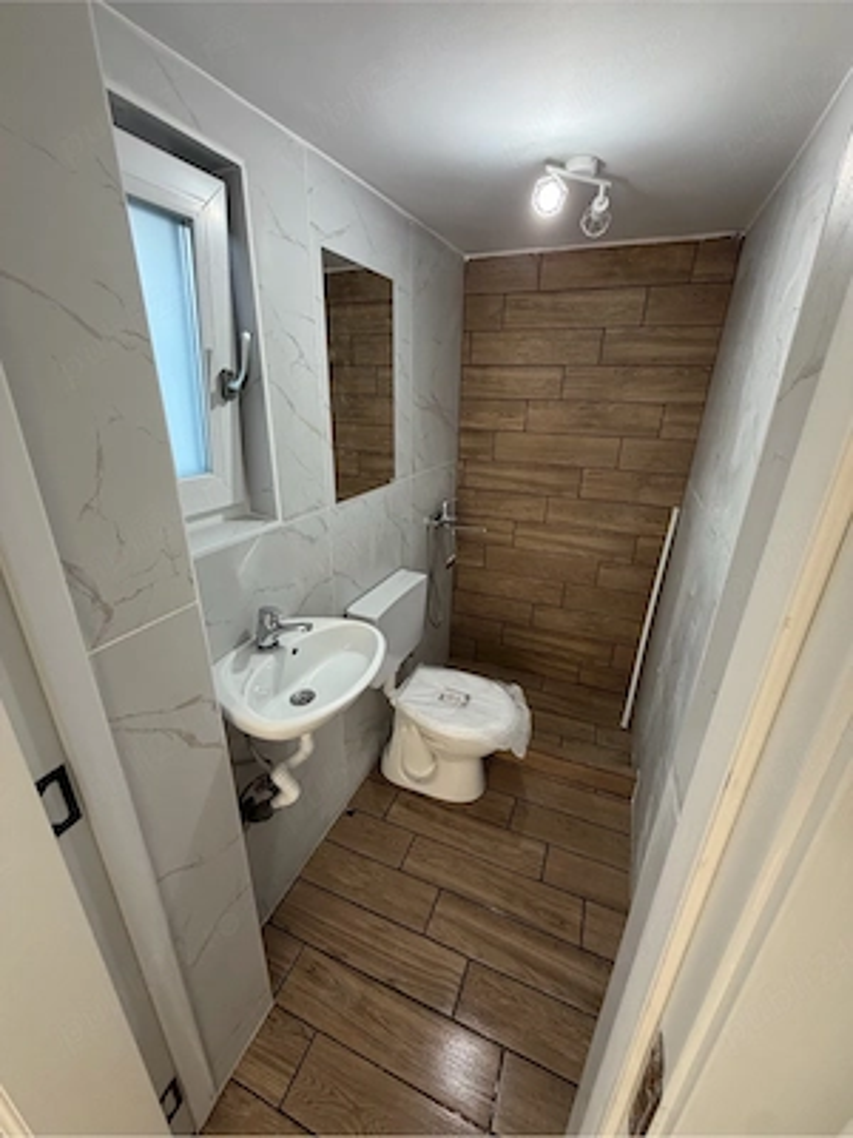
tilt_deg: -21.6
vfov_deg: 102.1
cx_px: 426
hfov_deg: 85.7
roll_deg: -1.4
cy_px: 569
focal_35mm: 14
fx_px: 460
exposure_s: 1/100
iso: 320
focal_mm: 2.22
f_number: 2.2
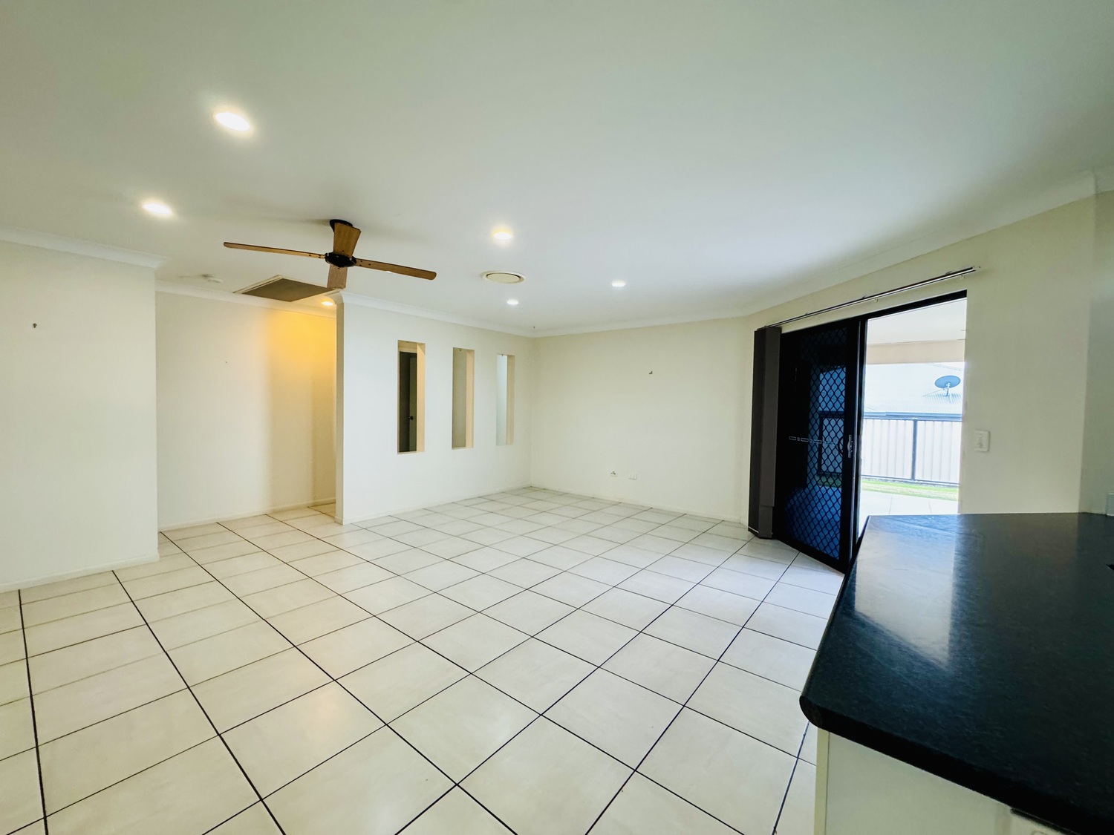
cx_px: 557
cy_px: 418
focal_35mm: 14
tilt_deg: -1.1
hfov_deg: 102.1
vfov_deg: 85.7
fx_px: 451
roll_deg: -1.3
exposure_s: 1/100
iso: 250
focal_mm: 2.22
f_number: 2.2
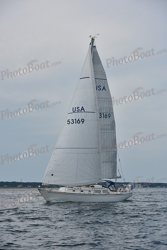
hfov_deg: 10.6
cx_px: 84
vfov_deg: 15.8
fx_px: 904
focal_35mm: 130
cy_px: 125
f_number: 8
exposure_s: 1/1000
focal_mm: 130
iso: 320
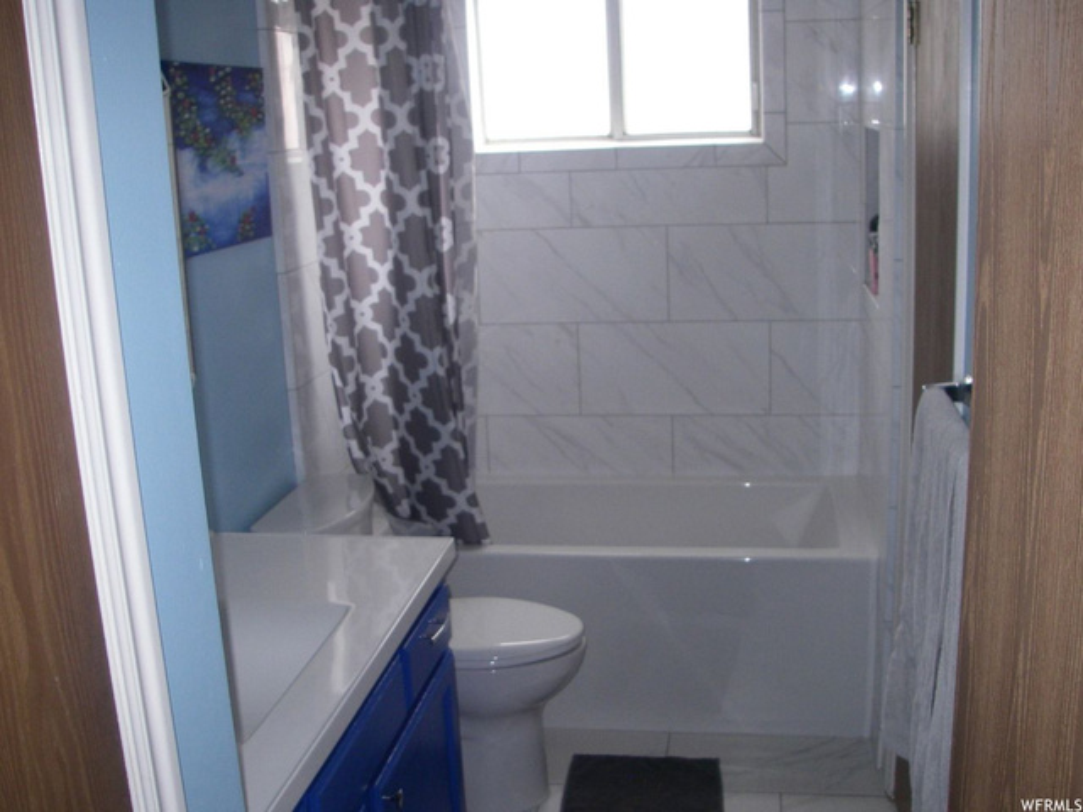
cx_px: 542
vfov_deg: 37.7
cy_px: 406
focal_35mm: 38
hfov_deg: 49.0
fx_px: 1189
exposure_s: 1/40
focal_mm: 6.3
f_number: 3.3
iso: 160
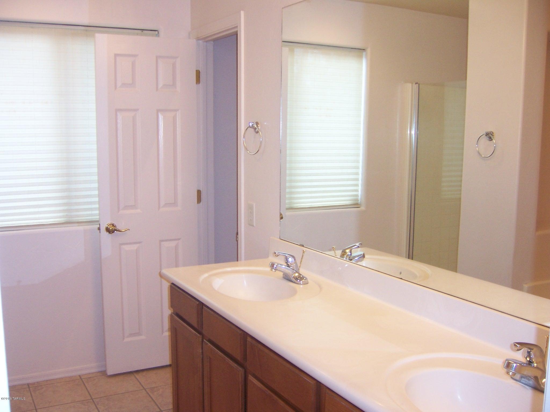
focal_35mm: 36
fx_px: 572
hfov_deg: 51.4
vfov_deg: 39.7
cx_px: 275
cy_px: 206
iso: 125
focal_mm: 6.2
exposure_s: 1/80
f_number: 2.8
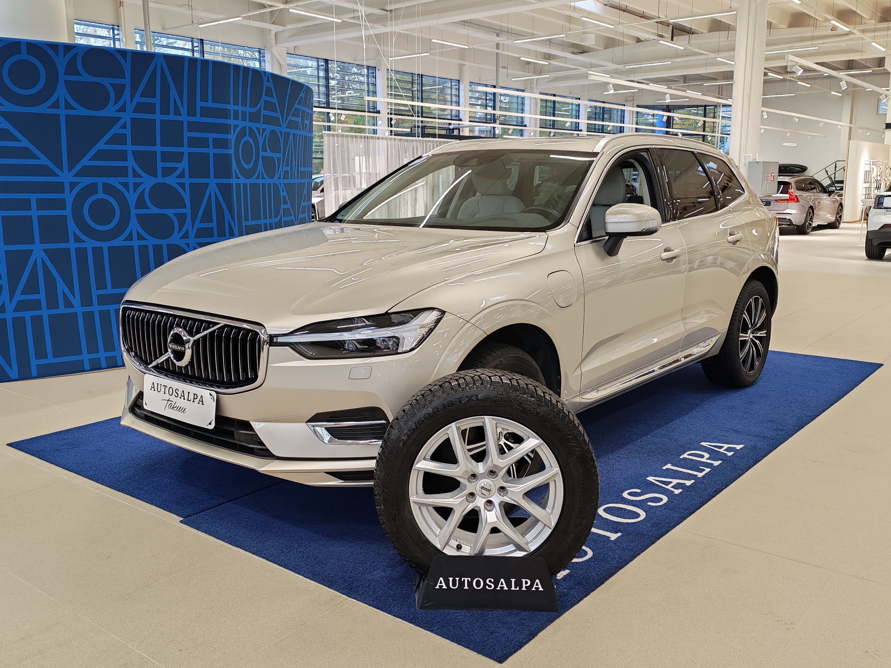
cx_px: 446
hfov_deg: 55.4
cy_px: 334
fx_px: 849
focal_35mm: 33
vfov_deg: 42.9
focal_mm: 6.12
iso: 500
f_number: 1.9
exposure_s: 1/100
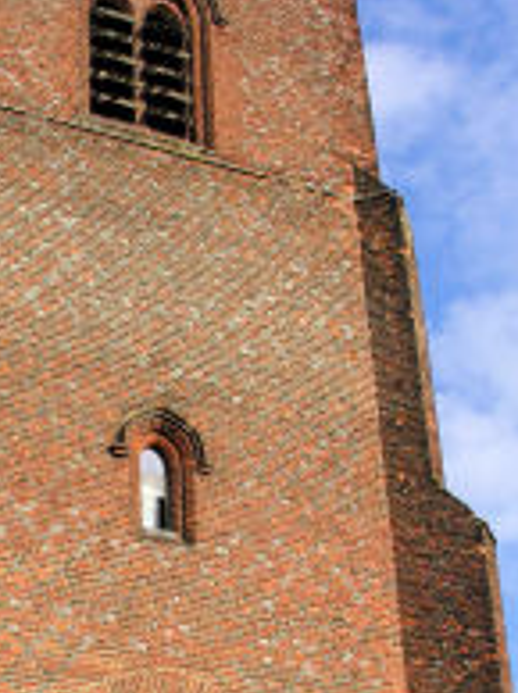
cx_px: 88
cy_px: 475
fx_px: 1660
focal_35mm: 83
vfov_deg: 23.5
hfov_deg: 17.6
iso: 50
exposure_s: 1/165
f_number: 5.6
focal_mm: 8.9
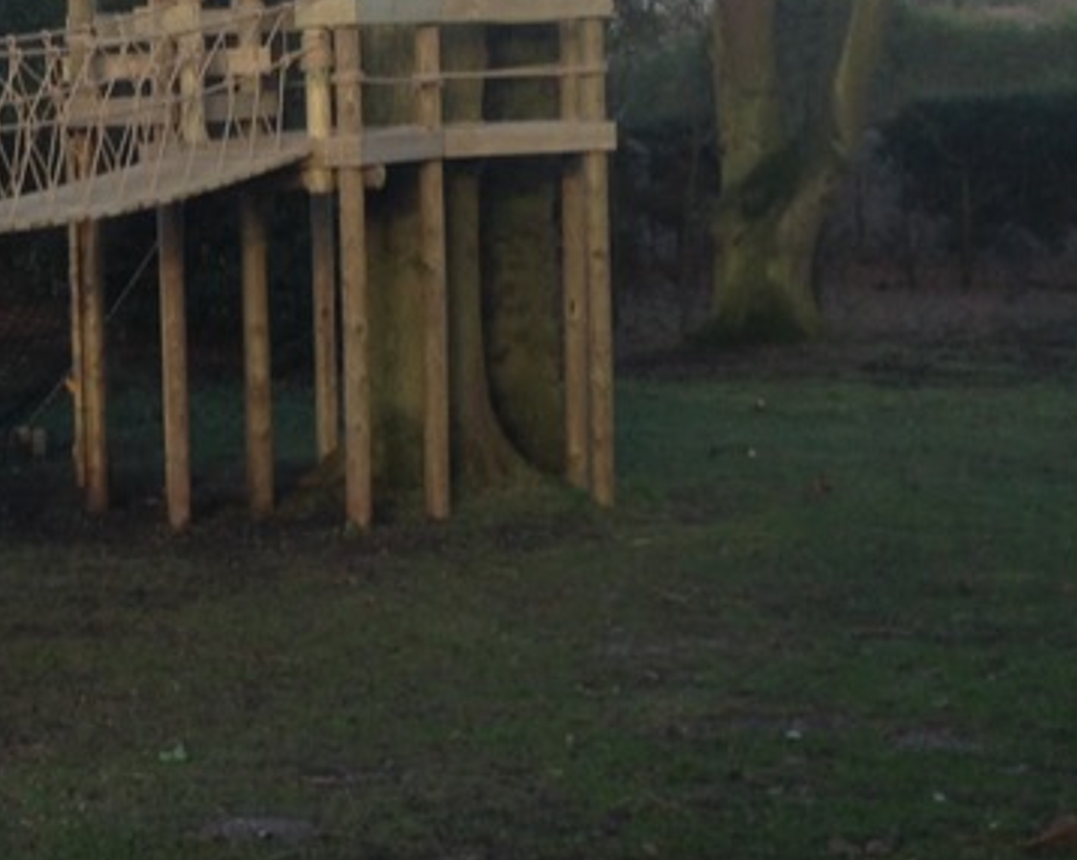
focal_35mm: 108
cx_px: -256
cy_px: 253
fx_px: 3441
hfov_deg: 16.9
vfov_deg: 14.2
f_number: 2.4
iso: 50
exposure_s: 1/182
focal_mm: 4.12
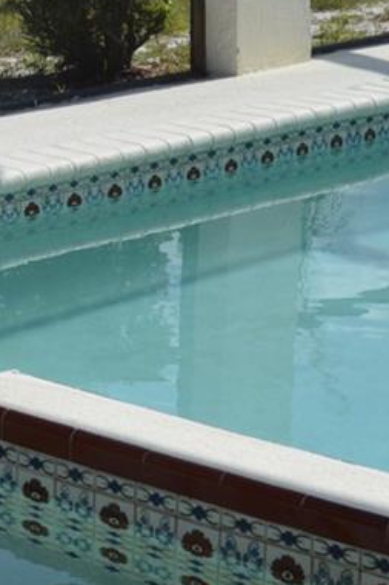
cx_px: -126
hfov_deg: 8.2
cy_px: 13
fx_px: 2660
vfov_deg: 12.4
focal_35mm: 164
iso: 100
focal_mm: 26
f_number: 8
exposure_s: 1/250
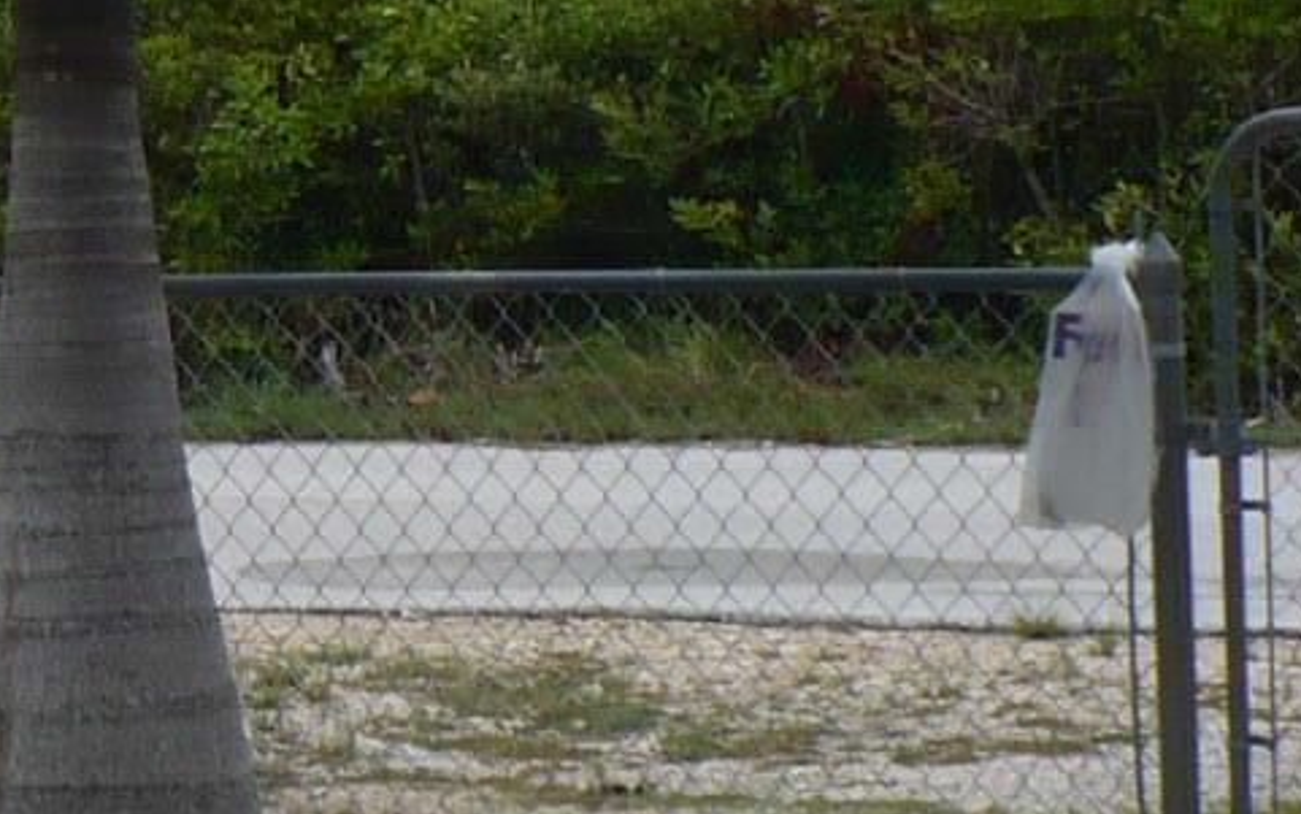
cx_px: -414
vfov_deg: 7.9
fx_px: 5923
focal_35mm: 167
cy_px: 297
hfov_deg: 12.1
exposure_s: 1/160
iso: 100
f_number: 8
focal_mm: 6.1
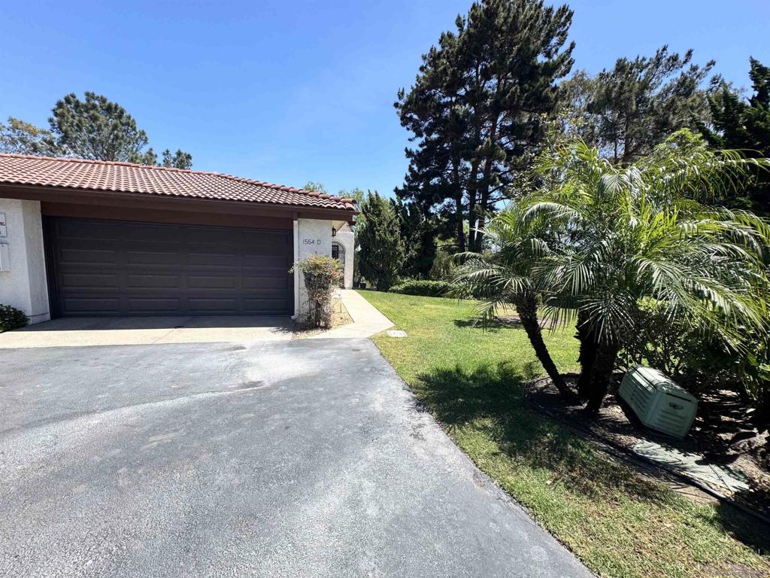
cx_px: 385
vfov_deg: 85.7
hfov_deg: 102.1
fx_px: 311
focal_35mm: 14
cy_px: 289
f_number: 2.2
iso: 50
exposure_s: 1/1126
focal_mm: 2.22
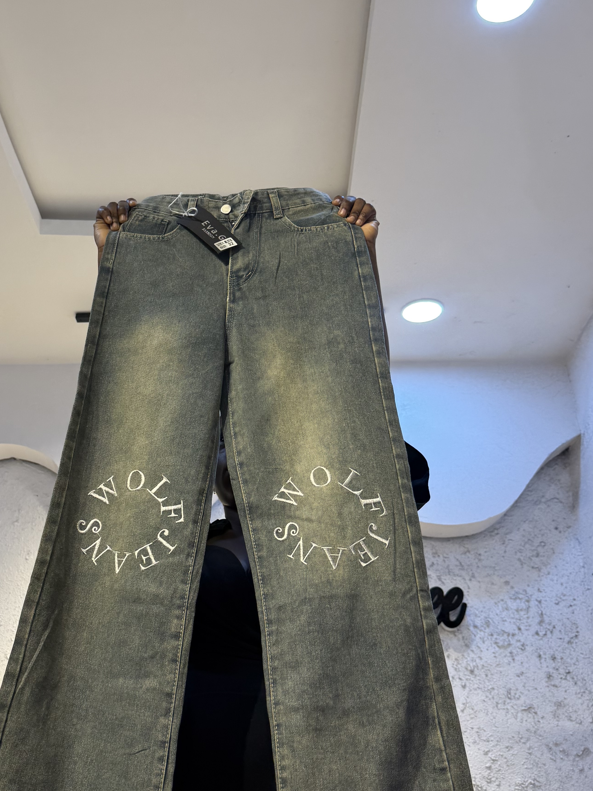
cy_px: 360
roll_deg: -0.5
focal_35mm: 40
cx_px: 187
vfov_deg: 46.7
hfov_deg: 35.5
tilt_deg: +28.9
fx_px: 914
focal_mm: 6.76
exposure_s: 1/100
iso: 80
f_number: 1.78
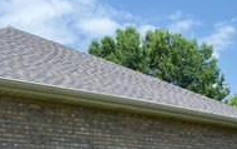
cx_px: 82
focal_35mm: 66
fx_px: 427
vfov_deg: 18.5
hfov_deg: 30.9
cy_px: 188
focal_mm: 24
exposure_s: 1/2500
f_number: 4
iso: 250
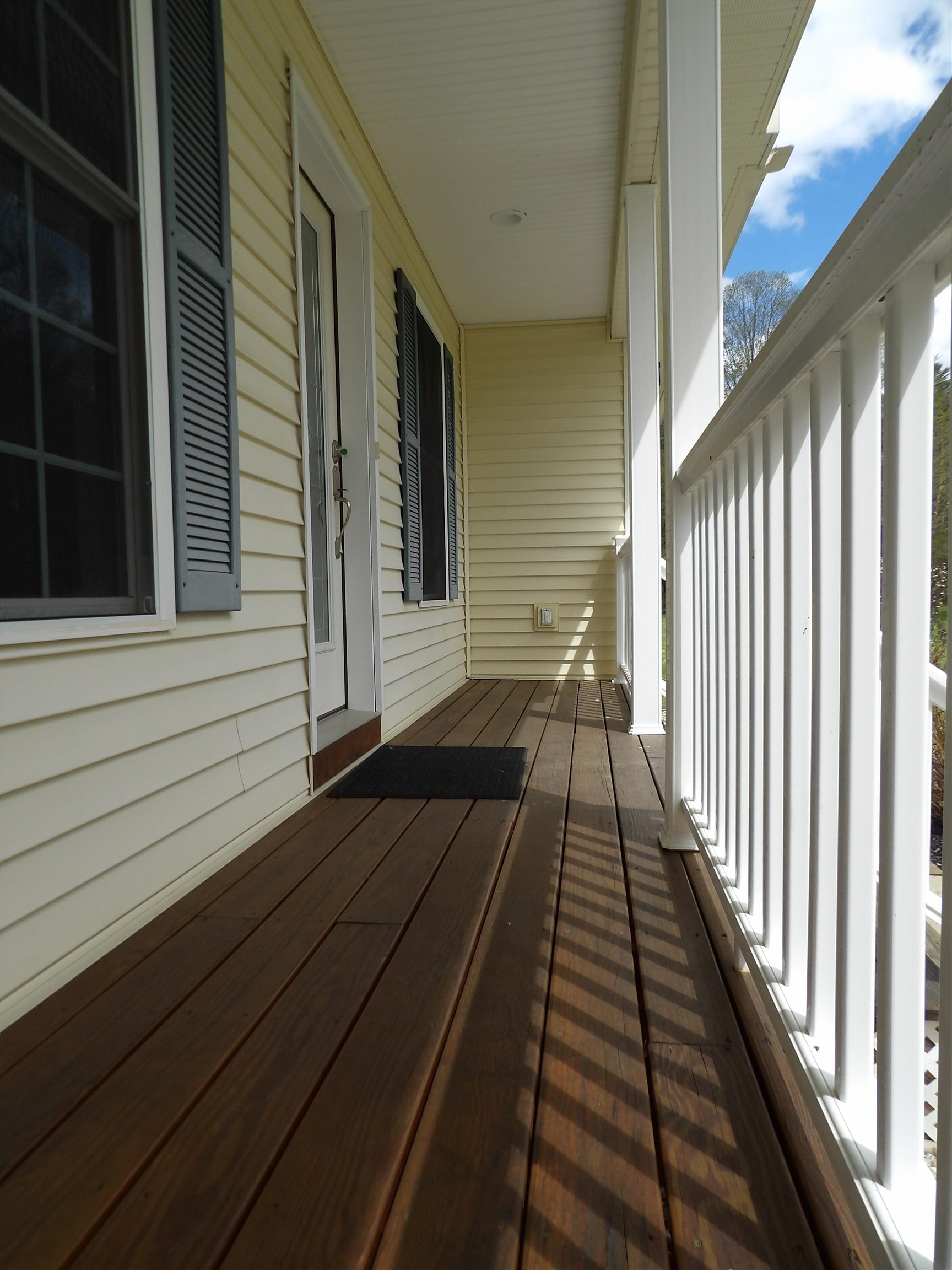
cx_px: 476
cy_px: 635
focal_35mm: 24
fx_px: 880
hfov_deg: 56.8
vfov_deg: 71.6
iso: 100
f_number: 3.2
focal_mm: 4.3
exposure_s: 1/927
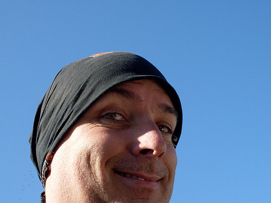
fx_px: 477
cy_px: 116
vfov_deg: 24.0
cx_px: 145
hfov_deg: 31.7
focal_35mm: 61
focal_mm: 8.1
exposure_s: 1/125
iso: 80
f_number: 9.1
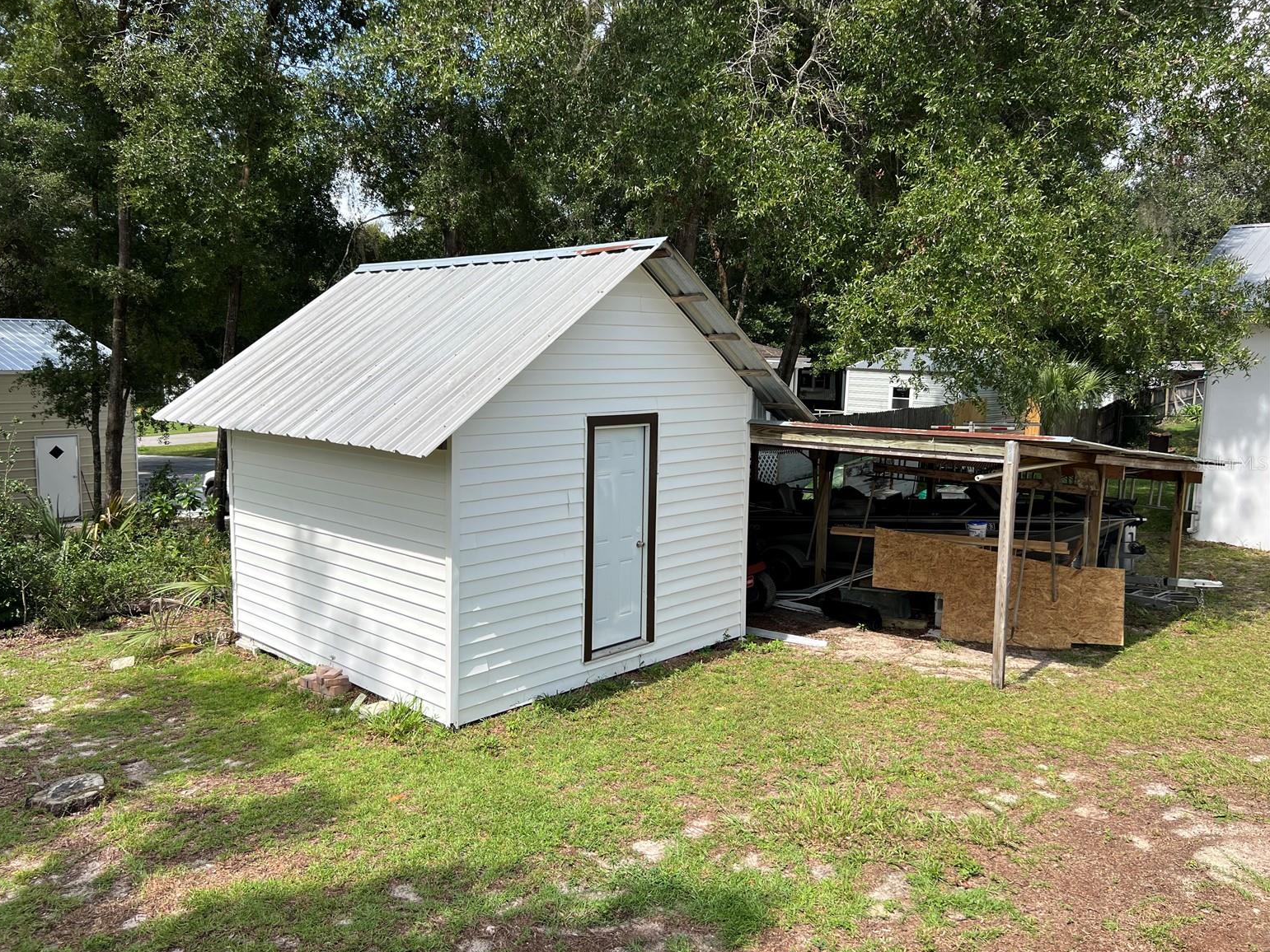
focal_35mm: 27
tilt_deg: -7.4
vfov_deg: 51.4
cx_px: 612
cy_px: 463
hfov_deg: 65.3
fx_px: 991
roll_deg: -1.6
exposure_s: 1/2841
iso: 50
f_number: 1.5
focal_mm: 5.7
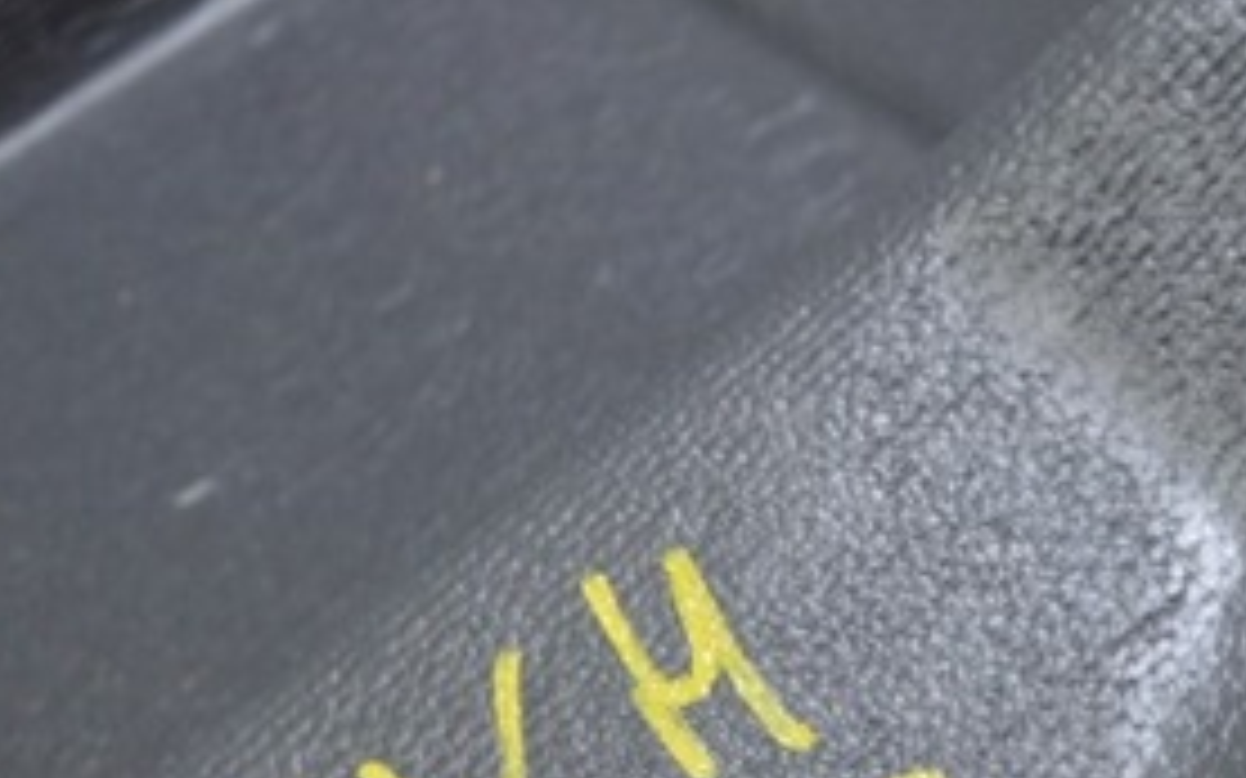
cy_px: 852
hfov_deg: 15.6
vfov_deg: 9.7
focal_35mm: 134
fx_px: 4549
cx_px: 441
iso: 400
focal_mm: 38
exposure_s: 1/20
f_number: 5.6
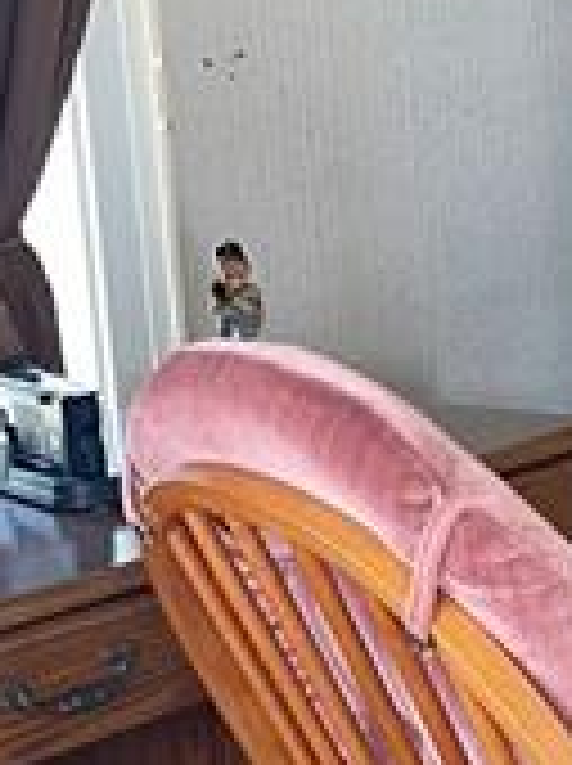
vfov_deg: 17.4
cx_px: 1207
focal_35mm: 113
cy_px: 454
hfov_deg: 11.5
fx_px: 2496
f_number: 1.6
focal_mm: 5.1
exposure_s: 1/90
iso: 125
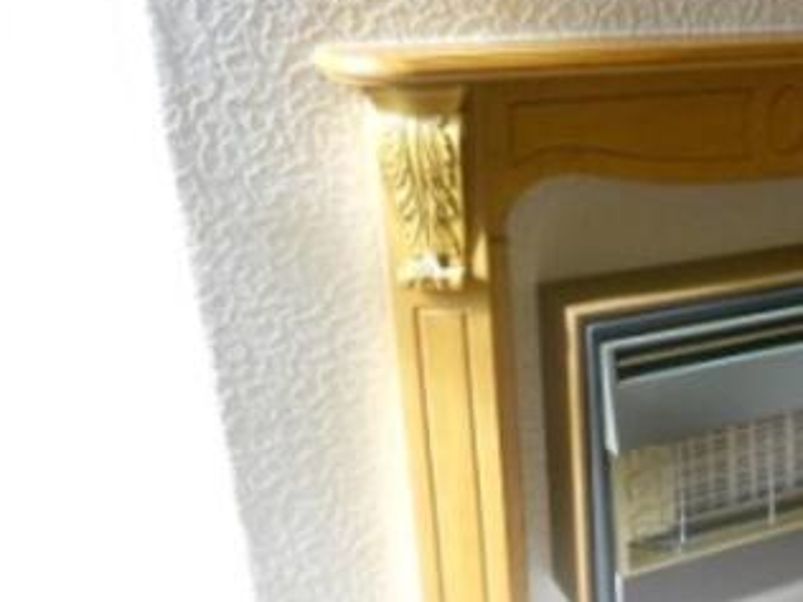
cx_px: 731
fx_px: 1113
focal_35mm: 48
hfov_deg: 37.0
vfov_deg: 30.3
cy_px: 314
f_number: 3.2
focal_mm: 4.6
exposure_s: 1/125
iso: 400
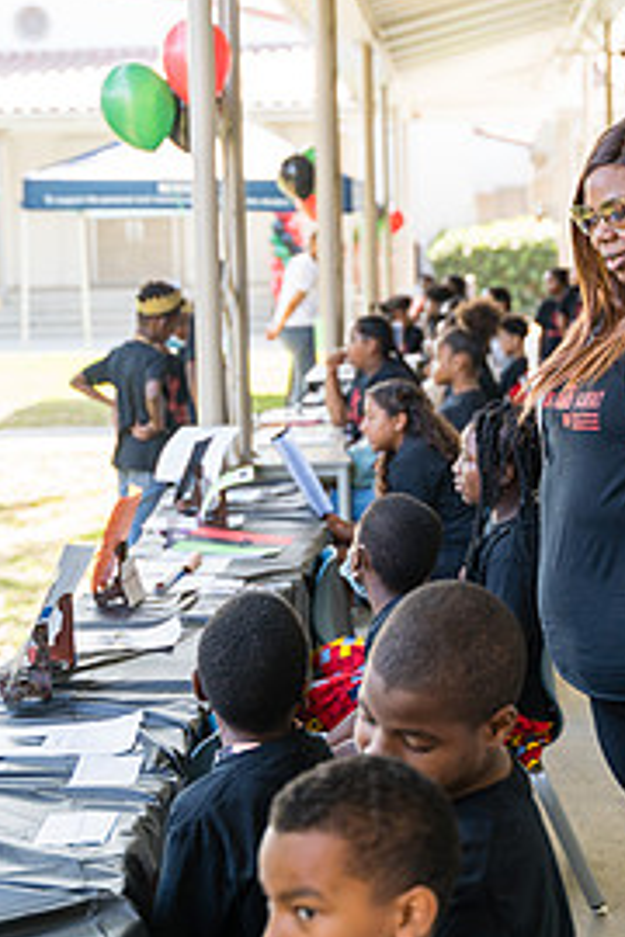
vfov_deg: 26.9
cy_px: 371
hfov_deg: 18.2
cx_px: 396
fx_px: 1953
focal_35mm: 75
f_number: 2.8
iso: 200
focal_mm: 45
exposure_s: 1/200
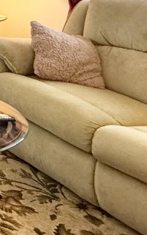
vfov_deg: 24.4
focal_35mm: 73
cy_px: -75
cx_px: -296
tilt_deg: -1.8
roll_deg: -0.3
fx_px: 468
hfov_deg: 11.1
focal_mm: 2.22
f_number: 2.2
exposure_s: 1/60
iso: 500
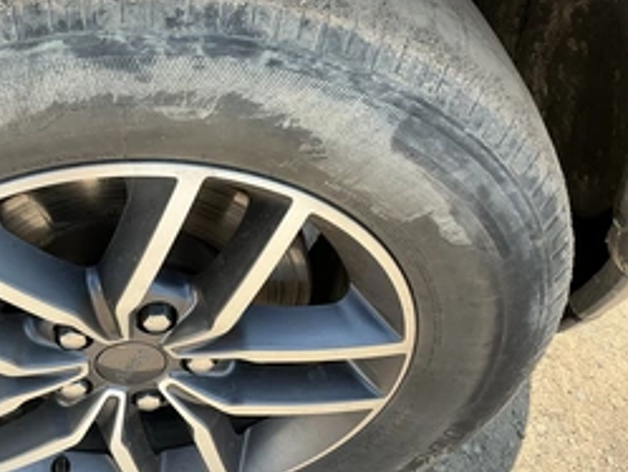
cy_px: 265
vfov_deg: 32.2
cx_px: 146
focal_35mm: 45
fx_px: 817
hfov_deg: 40.7
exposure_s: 1/286
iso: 25
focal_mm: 3
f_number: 1.8
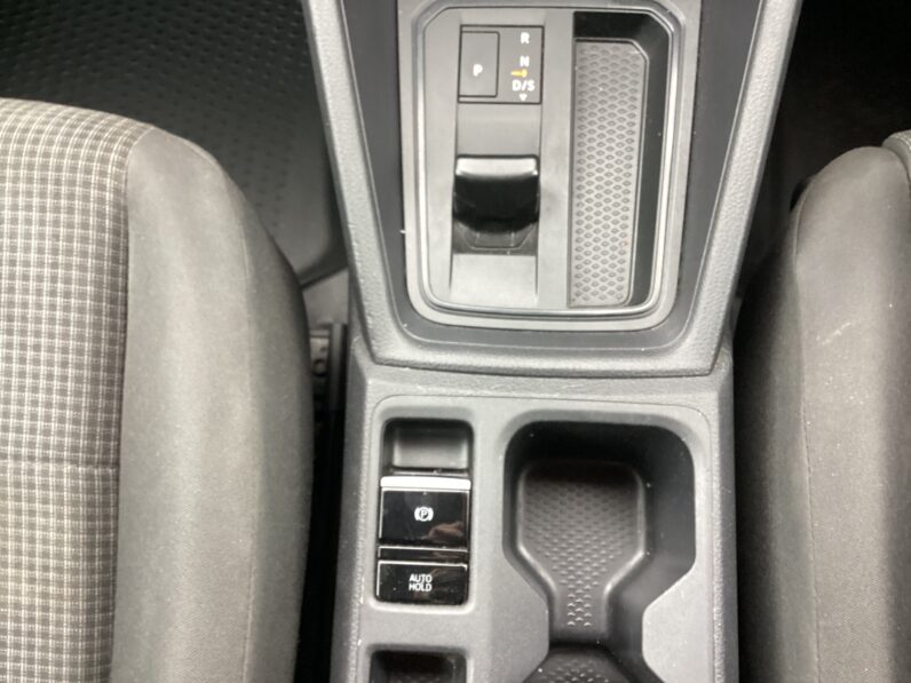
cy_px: 342
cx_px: 456
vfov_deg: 45.4
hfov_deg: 58.4
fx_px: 816
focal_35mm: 31
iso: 250
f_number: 2.4
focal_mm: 3.3
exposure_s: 1/60
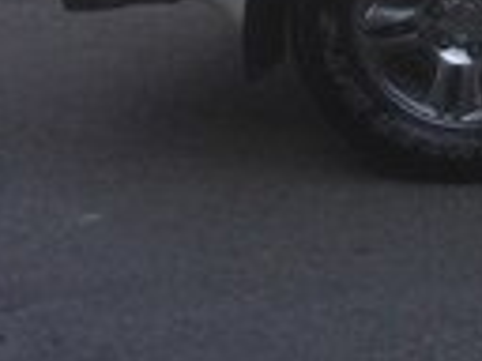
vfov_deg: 8.6
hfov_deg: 10.5
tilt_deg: -5.8
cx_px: 1024
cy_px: -149
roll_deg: -1.7
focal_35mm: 170
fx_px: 2367
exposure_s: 1/390
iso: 50
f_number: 2.4
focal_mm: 4.12
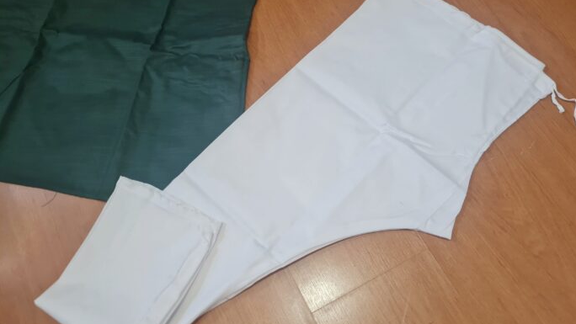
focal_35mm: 29
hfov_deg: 66.1
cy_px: 172
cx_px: 294
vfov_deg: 40.2
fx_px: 443
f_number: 1.8
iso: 200
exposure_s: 1/40
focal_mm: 5.4
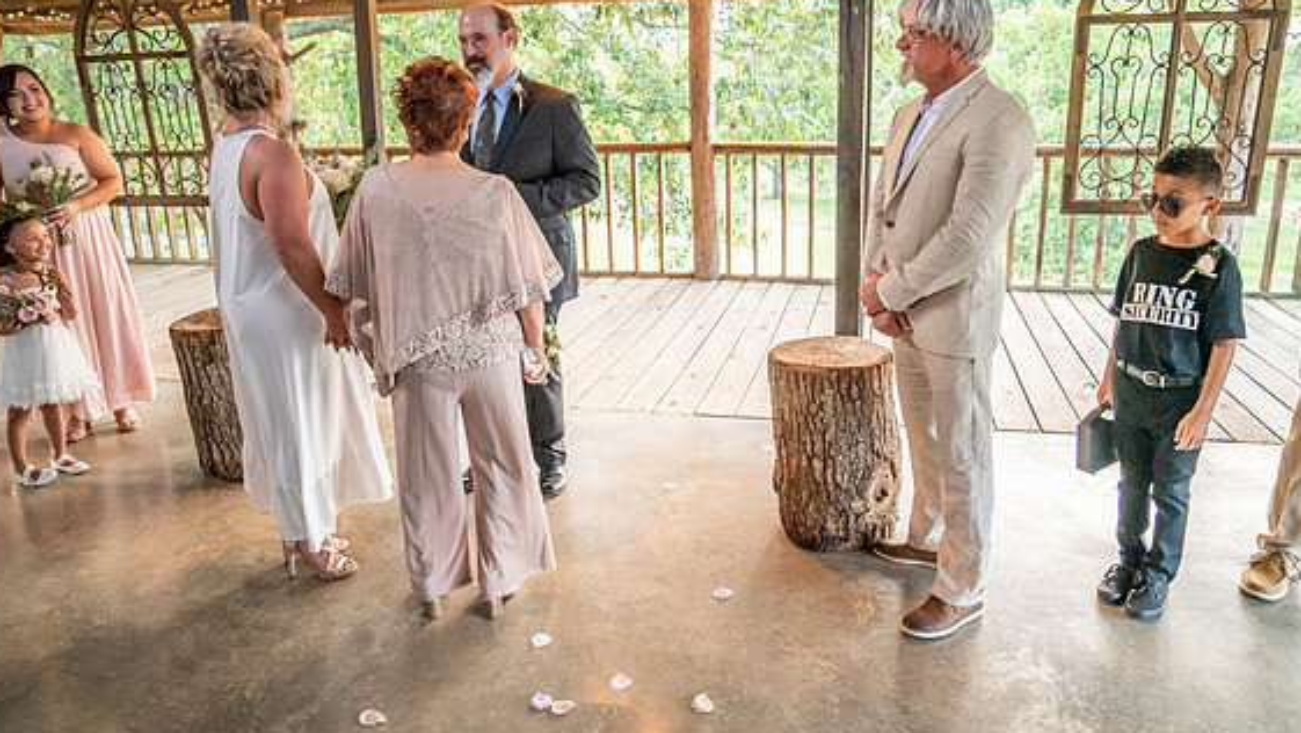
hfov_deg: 71.9
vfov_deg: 44.3
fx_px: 897
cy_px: 314
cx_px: 640
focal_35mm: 26
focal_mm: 24
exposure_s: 1/160
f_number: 4.5
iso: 3200
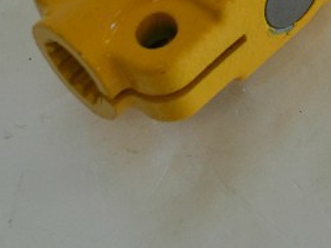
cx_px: 372
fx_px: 1339
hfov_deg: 13.8
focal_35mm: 140
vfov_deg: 10.2
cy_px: -129
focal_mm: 24
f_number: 4
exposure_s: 1/60
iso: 500
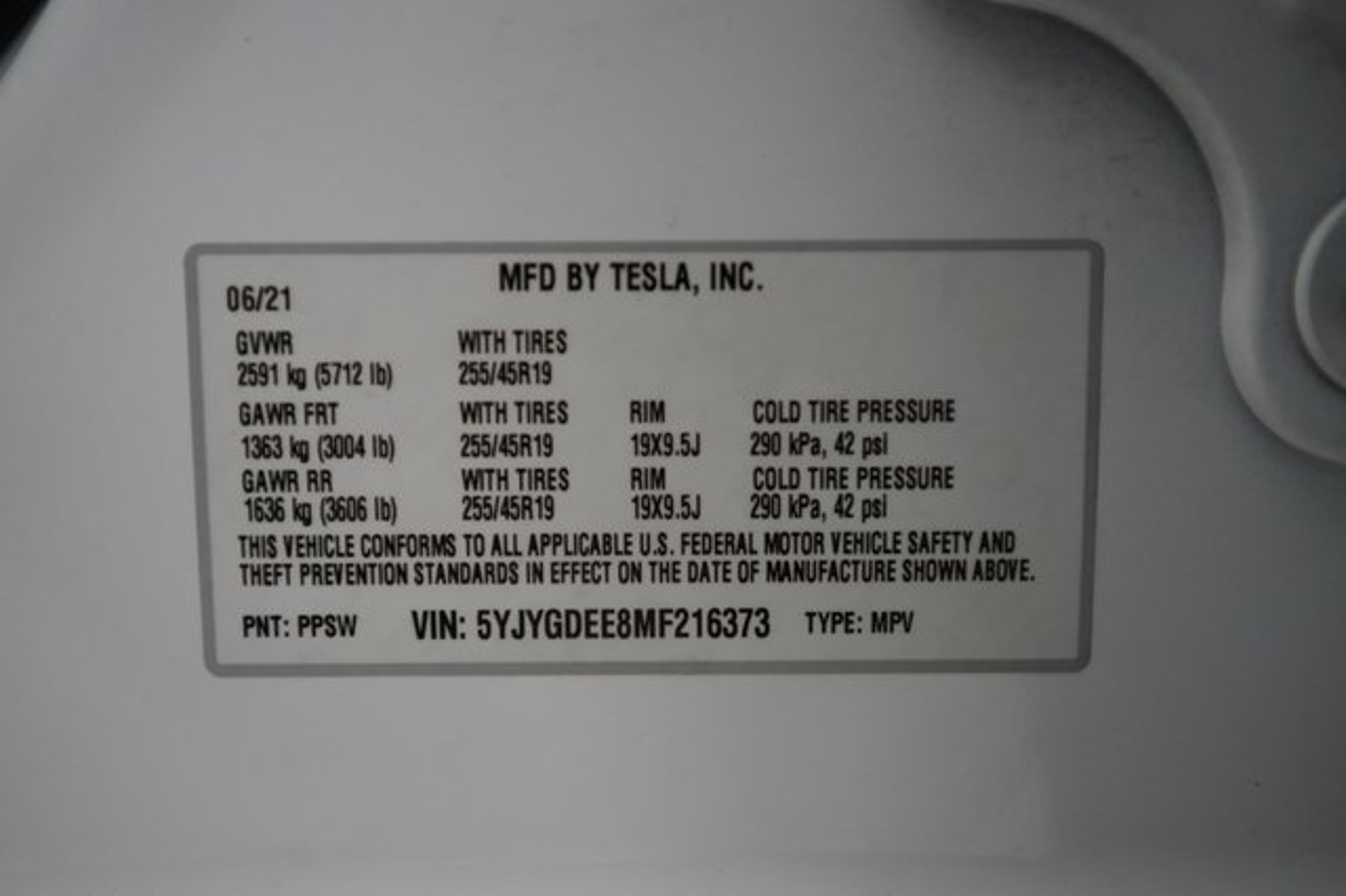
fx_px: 1046
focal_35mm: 28
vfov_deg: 46.4
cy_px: 448
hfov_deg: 65.5
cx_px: 673
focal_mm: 28
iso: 4000
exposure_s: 1/160
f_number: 2.8
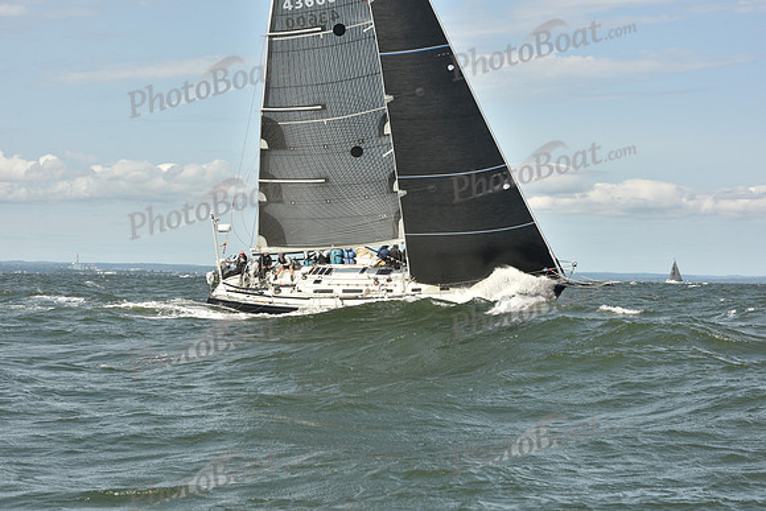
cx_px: 383
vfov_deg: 15.2
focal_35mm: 90
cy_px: 256
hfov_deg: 22.6
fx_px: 1915
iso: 250
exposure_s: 1/800
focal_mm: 90
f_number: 9
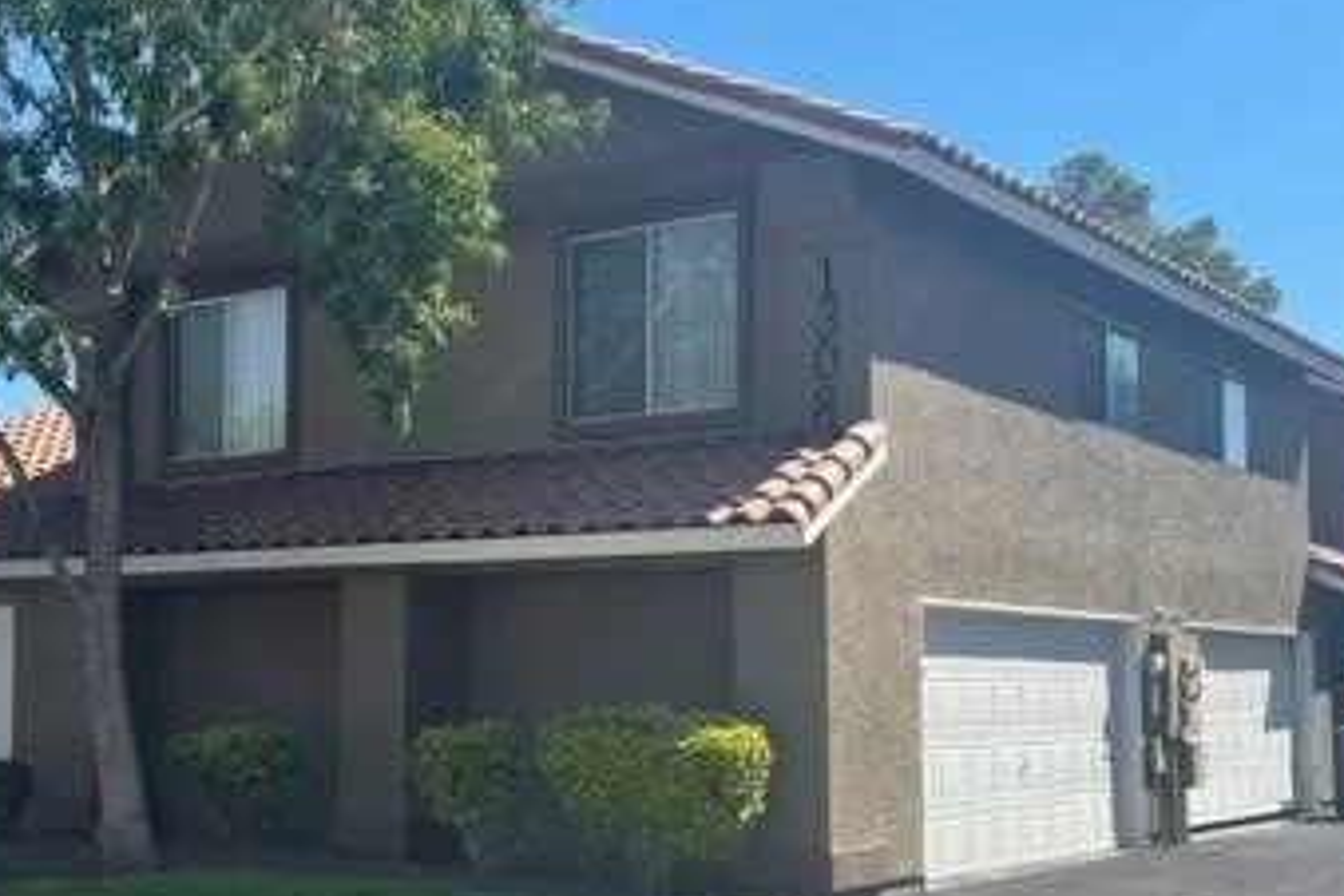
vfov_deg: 26.4
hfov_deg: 38.2
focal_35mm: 51
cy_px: 543
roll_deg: +0.1
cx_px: 389
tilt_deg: +4.8
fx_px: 1904
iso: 32
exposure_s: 1/2451
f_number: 1.6
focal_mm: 4.2
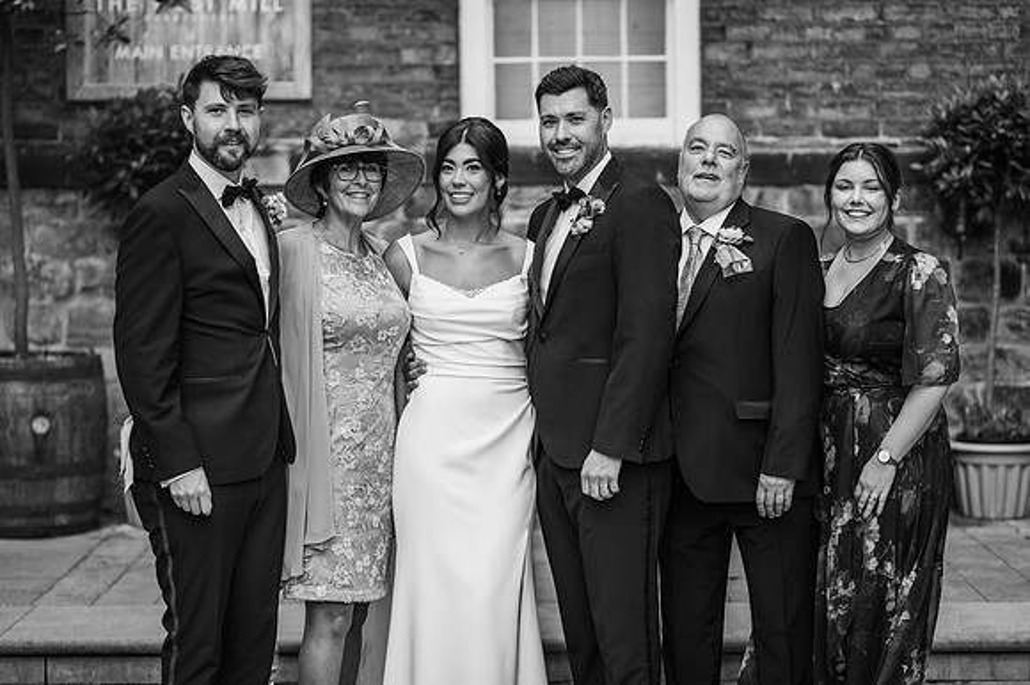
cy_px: 342
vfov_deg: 16.1
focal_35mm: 85
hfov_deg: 23.9
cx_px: 515
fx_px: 2430
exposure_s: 1/800
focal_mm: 85
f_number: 2.2
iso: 100
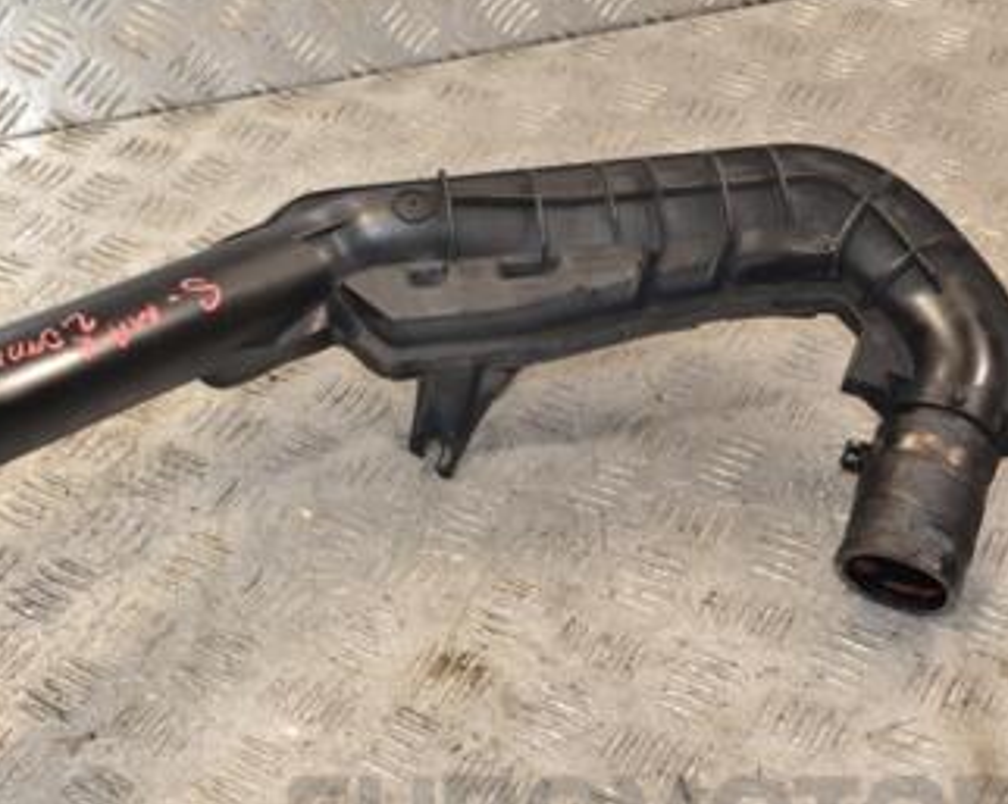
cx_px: 229
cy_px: 407
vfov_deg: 24.2
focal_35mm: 63
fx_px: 1878
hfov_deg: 29.5
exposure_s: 1/200
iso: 800
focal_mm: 24
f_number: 5.6
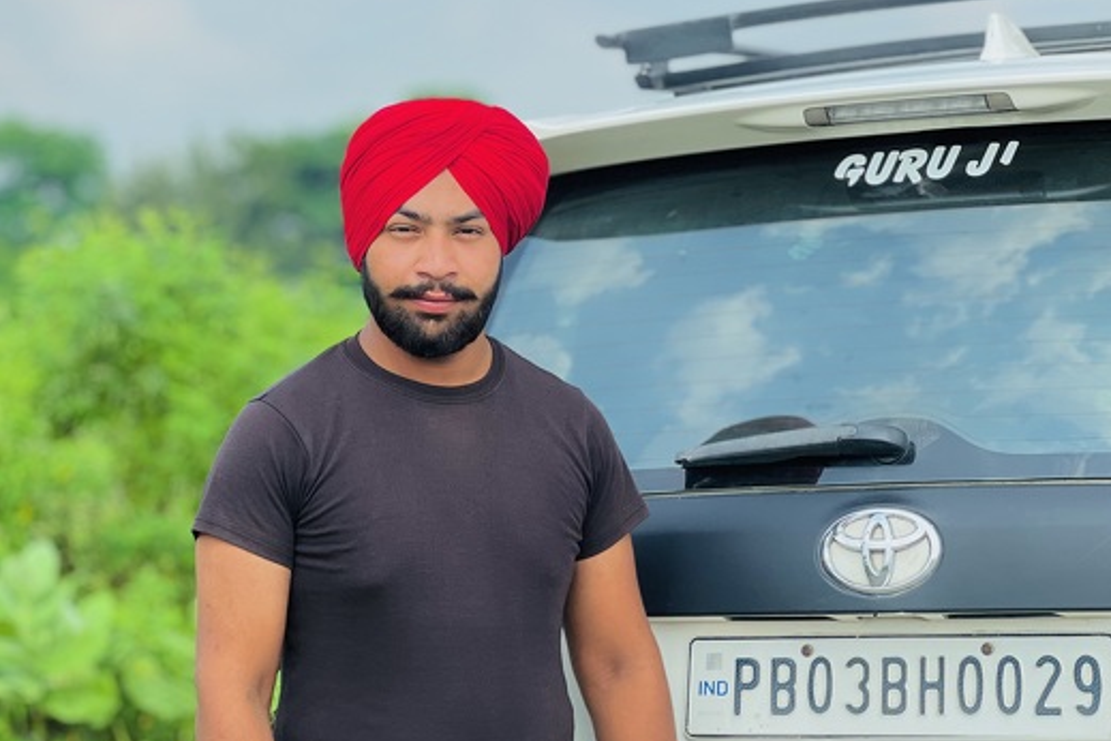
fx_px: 3333
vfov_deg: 12.7
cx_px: 560
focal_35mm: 108
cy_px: 392
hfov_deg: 18.9
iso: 32
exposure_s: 1/377
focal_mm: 9
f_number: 2.8
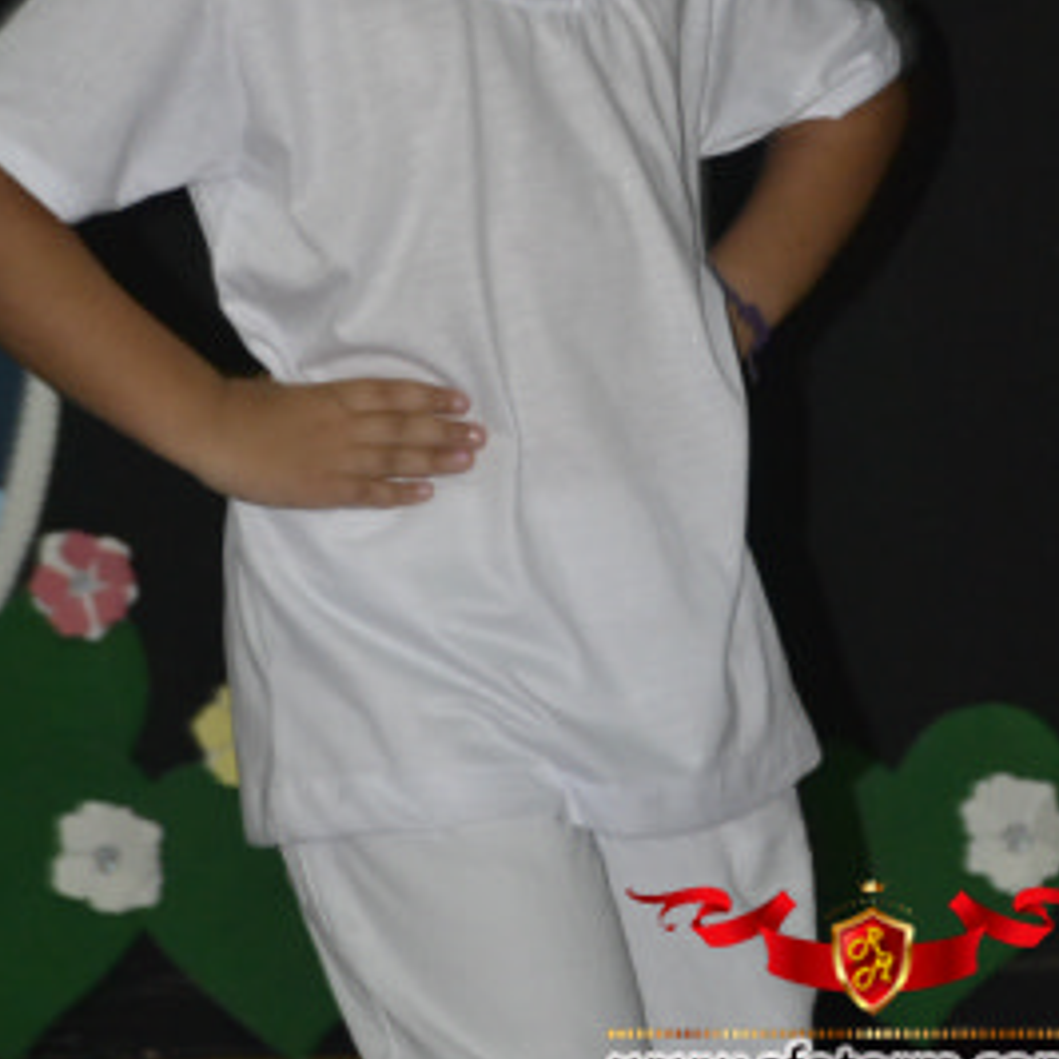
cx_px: 524
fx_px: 9276
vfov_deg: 6.5
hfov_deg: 6.5
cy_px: 159
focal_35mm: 268
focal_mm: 112
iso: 3200
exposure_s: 1/60
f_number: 5.6
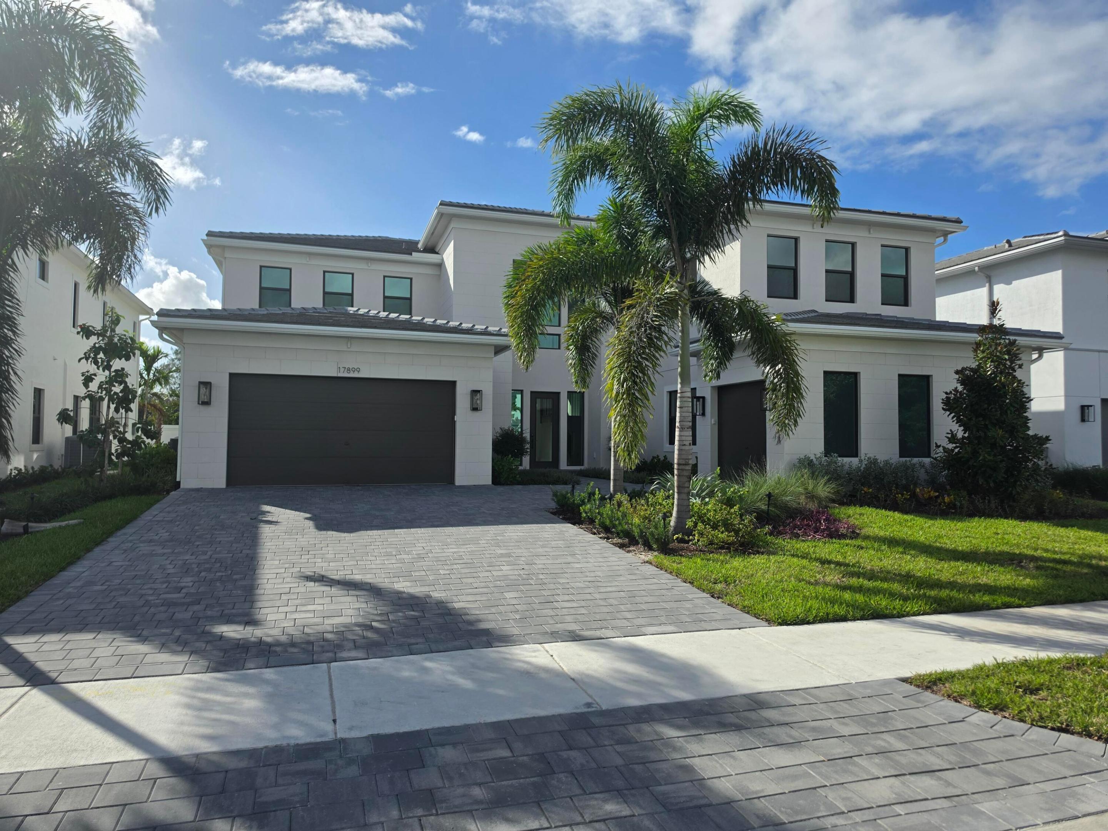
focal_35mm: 23
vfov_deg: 58.9
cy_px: 416
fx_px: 736
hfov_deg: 73.9
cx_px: 554
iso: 64
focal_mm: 6.5
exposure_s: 1/7939
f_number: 1.4
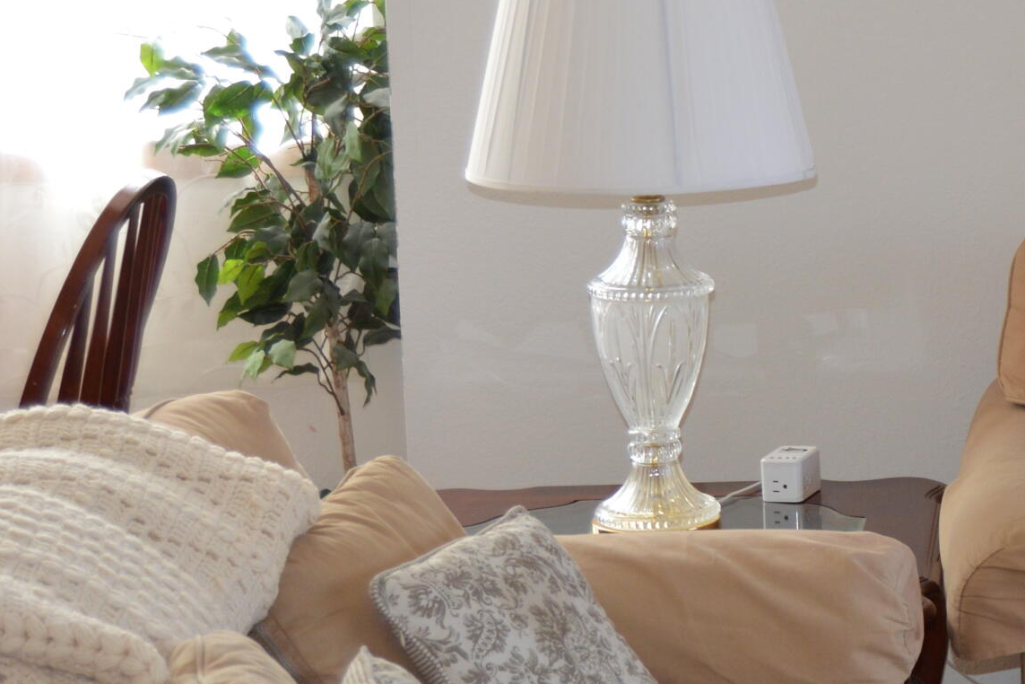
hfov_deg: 16.5
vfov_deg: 11.6
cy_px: 297
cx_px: 1272
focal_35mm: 118
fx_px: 3359
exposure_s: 1/125
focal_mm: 30
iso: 400
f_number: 4.2
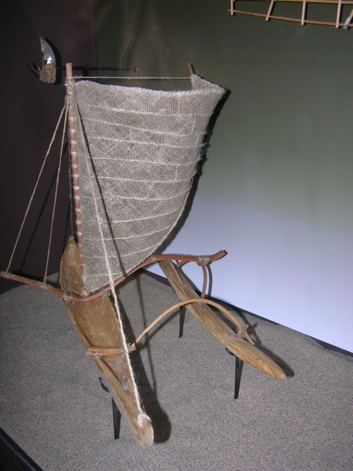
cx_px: 176
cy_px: 236
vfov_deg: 51.4
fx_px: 489
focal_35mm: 36
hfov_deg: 39.7
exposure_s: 1/60.1
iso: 50
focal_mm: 9.2
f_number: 2.8
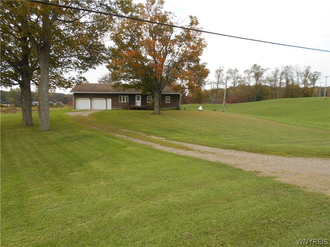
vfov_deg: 53.1
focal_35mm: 26
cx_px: 165
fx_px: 248
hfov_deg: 67.3
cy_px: 124
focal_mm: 4.6
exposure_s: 1/320
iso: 80
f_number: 3.2
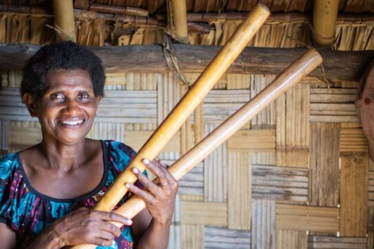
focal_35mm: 94
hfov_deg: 21.6
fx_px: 976
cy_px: 212
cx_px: 138
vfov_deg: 14.4
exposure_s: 1/100
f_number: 1.3
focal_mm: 50
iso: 100
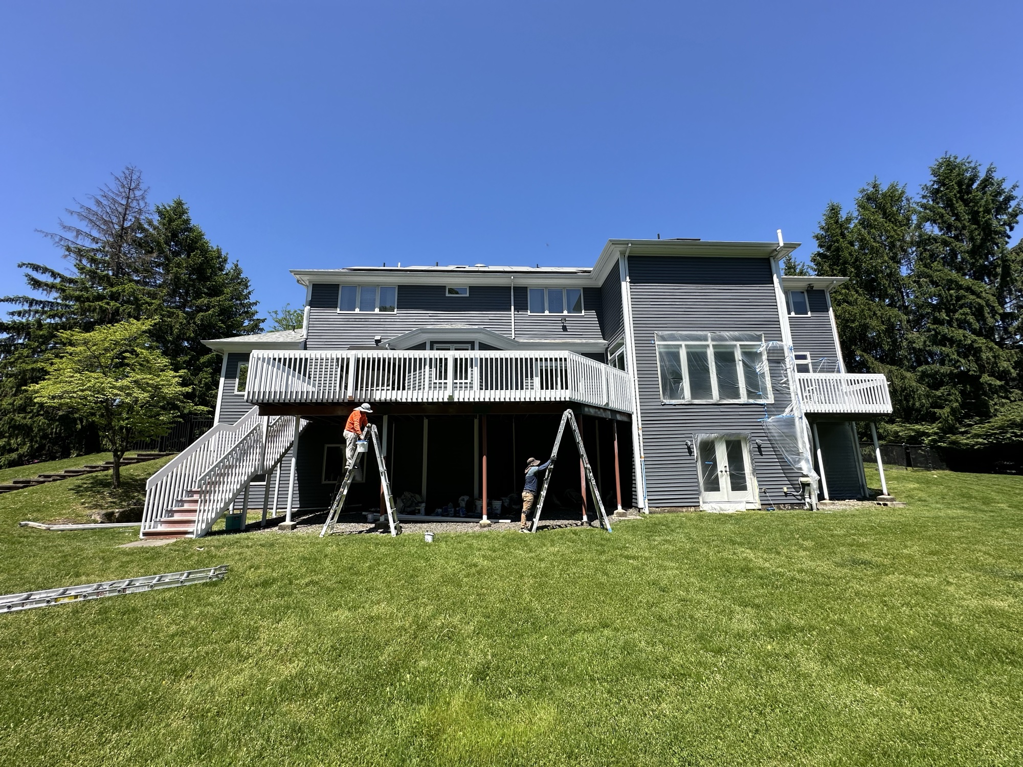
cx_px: 512
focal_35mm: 14
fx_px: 414
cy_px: 384
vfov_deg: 85.7
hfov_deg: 102.1
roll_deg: +0.4
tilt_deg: +12.9
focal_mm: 2.22
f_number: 2.2
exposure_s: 1/1366
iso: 40
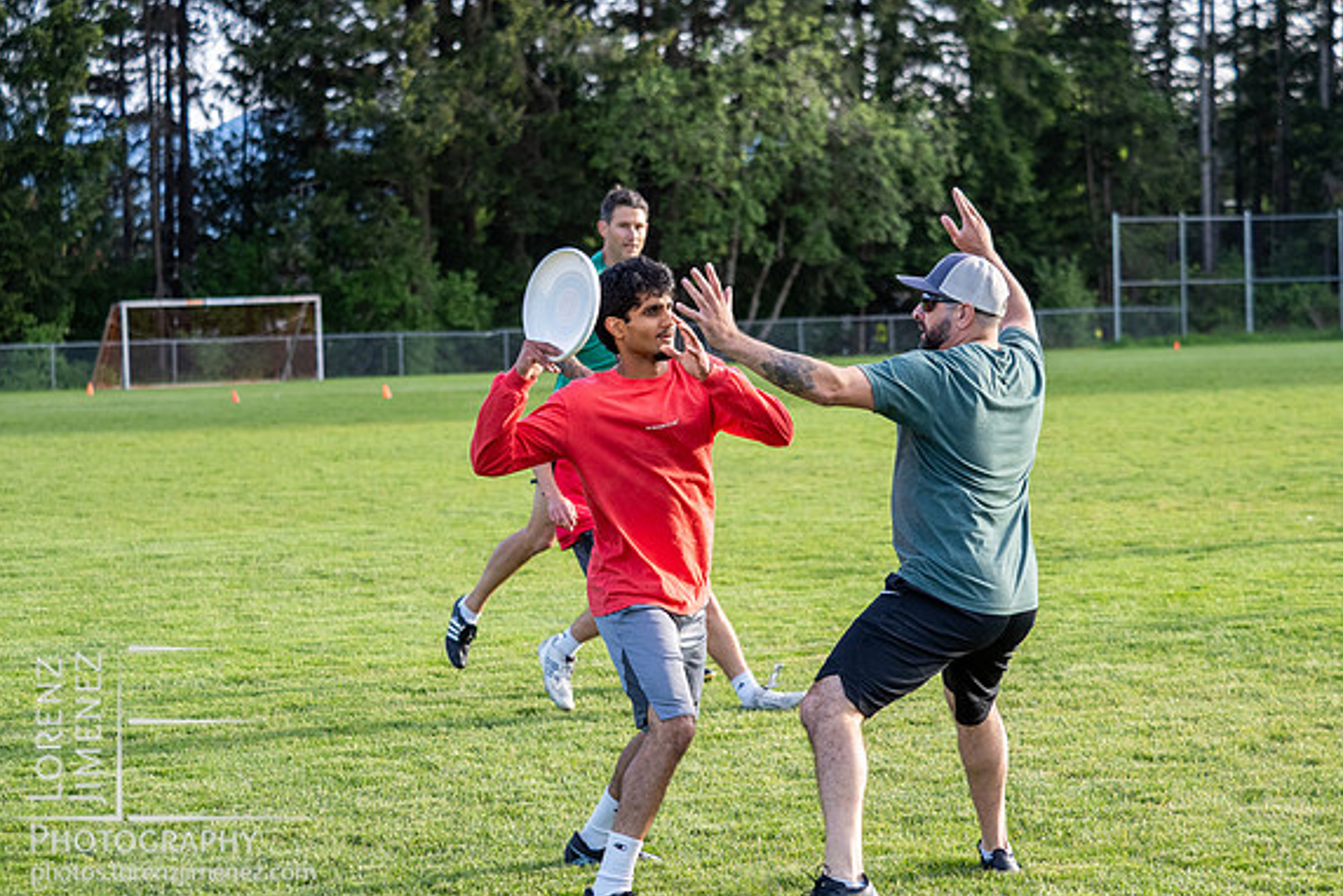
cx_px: 679
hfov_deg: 21.0
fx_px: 3620
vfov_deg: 14.1
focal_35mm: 97
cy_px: 390
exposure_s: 1/1000
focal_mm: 46
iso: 500
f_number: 2.8
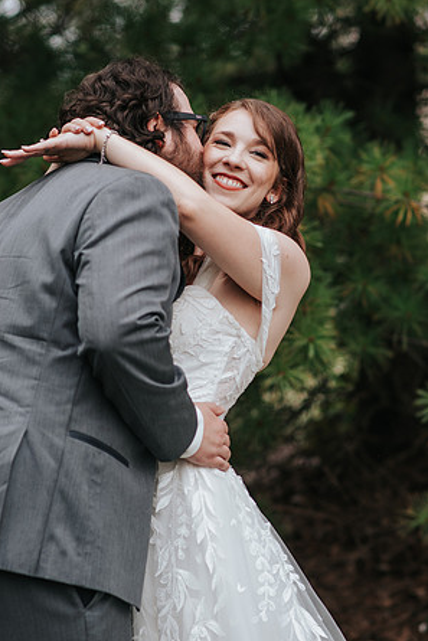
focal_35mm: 129
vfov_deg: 15.9
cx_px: 213
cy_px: 321
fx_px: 2299
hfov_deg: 10.6
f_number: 2.8
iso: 200
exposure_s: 1/640
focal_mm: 85
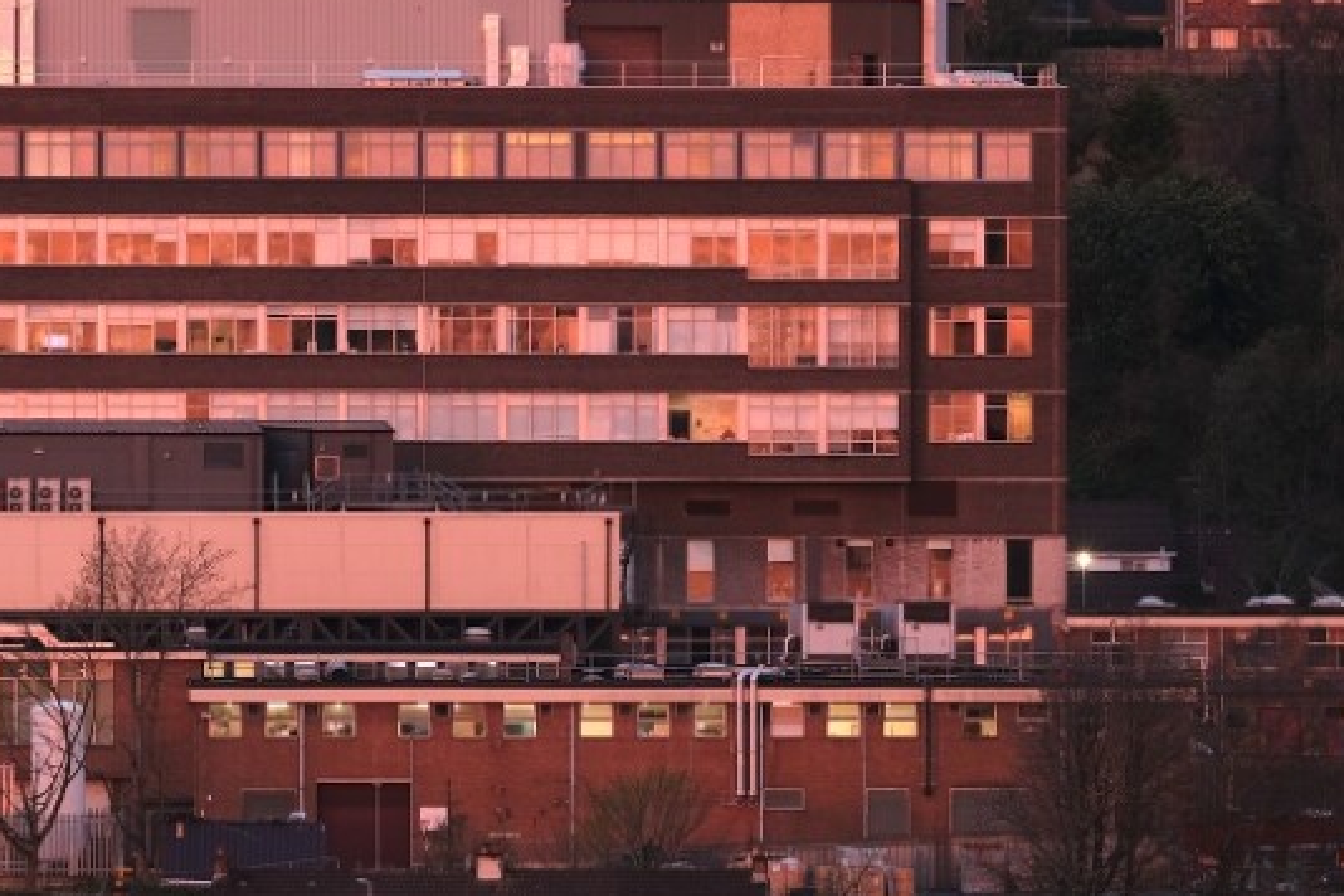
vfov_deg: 3.9
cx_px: 312
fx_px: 13215
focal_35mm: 354
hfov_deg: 5.8
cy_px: 496
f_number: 4
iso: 400
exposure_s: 1/100
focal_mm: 140
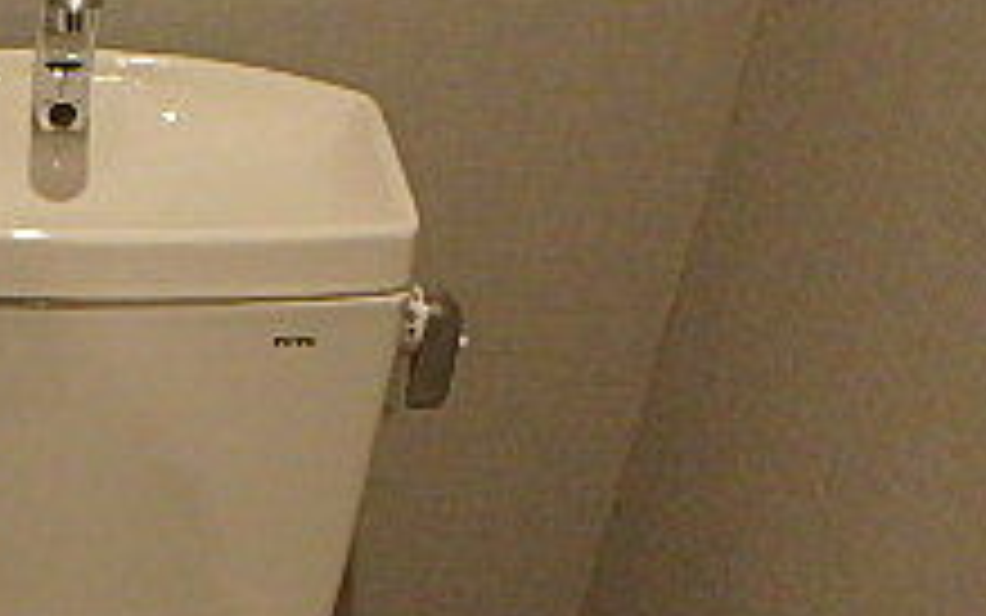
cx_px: 14
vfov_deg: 18.9
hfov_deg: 29.5
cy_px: 742
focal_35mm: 65
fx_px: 1747
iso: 500
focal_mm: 3.7
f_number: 3.5
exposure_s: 1/30
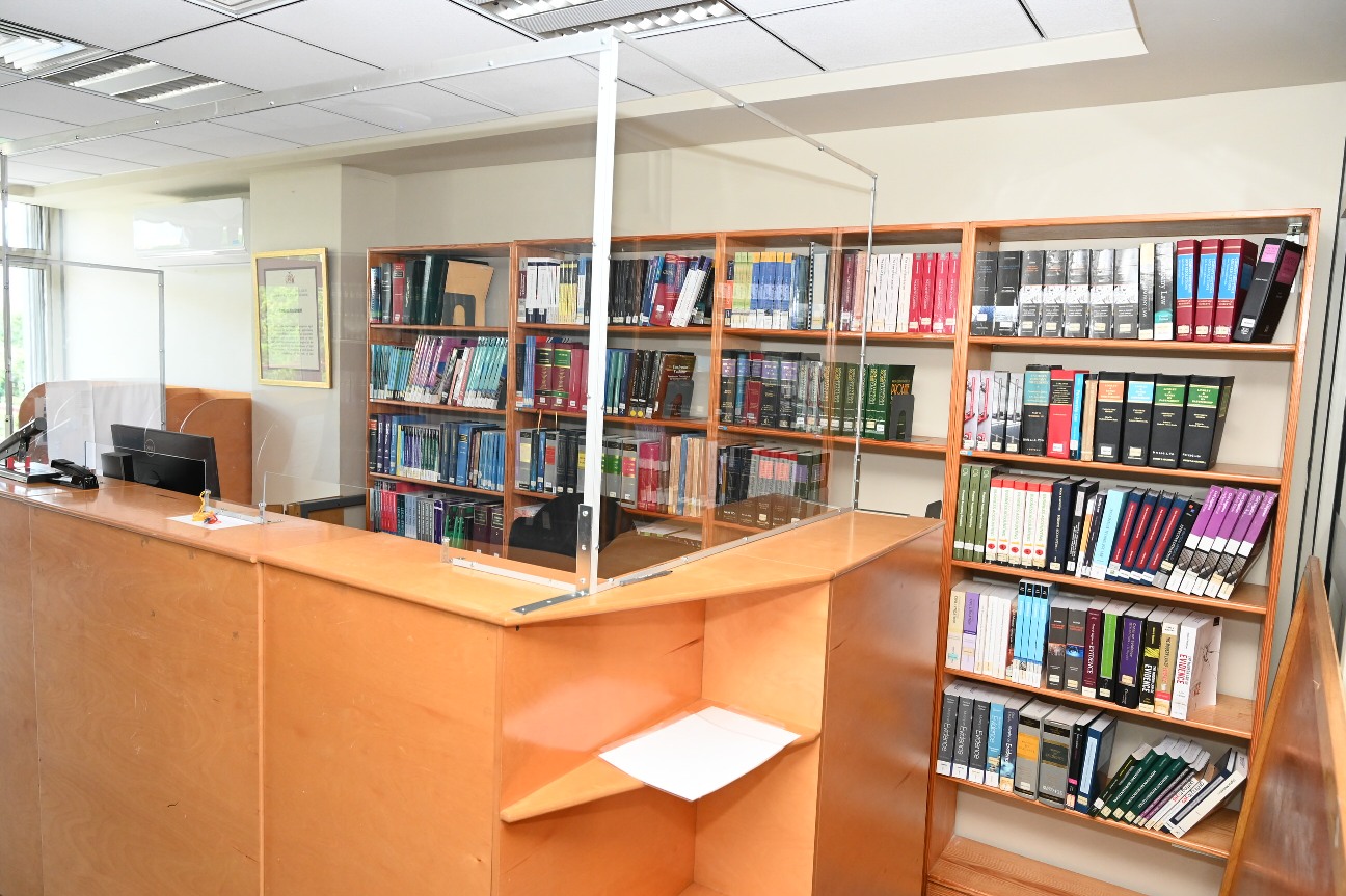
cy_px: 448
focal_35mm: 24
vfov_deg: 53.1
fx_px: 897
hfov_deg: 73.8
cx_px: 673
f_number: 6.3
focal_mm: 24
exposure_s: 1/80
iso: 3200
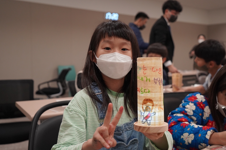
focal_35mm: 39
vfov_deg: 34.2
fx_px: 245
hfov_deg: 49.6
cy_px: 76
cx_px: 113
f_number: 4
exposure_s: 1/160
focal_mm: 38
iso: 2500
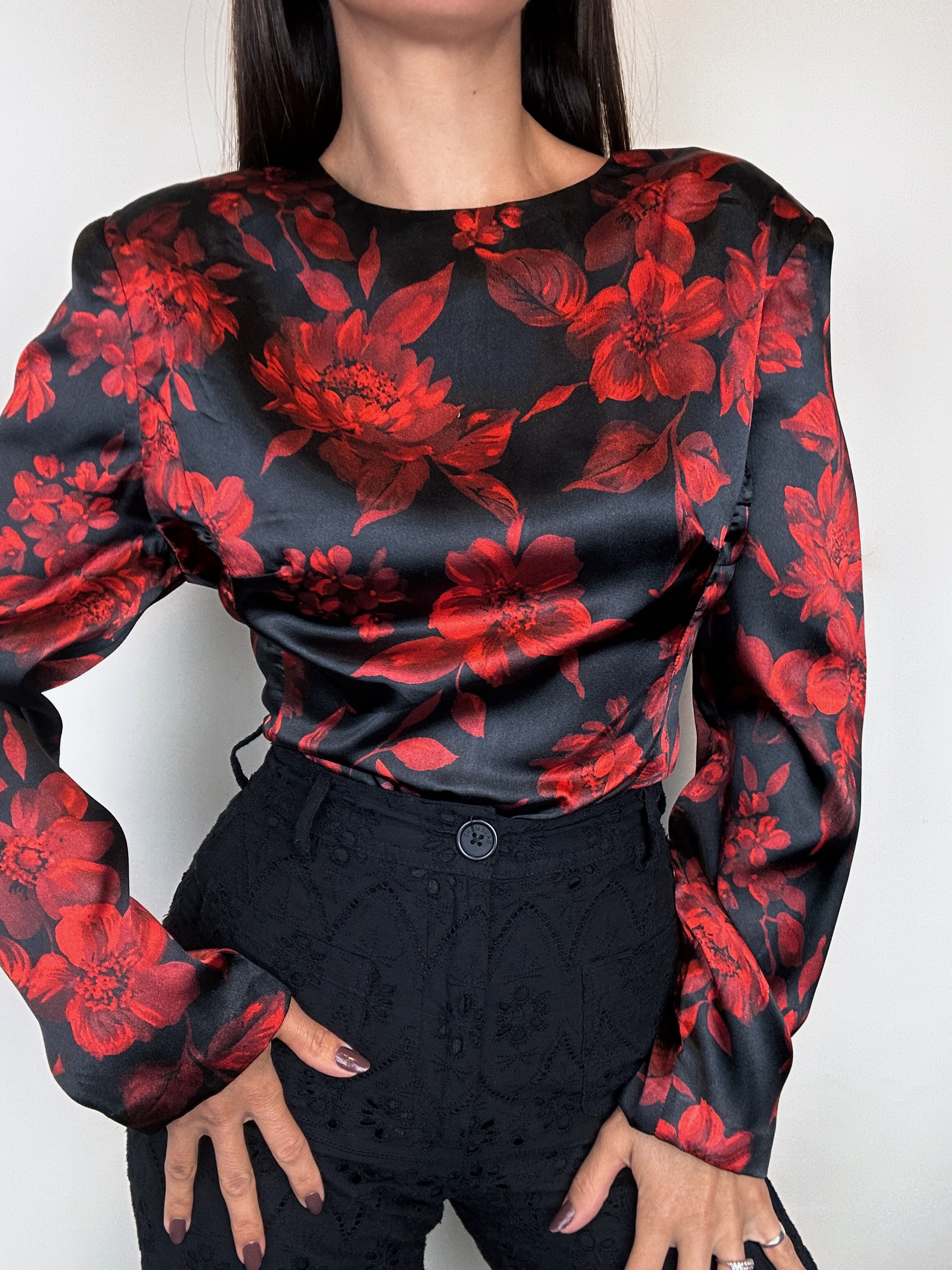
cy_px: 635
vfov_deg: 60.0
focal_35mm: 30
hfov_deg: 46.8
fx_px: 1100
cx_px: 476
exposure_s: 1/50
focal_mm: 2.69
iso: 50
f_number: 1.9
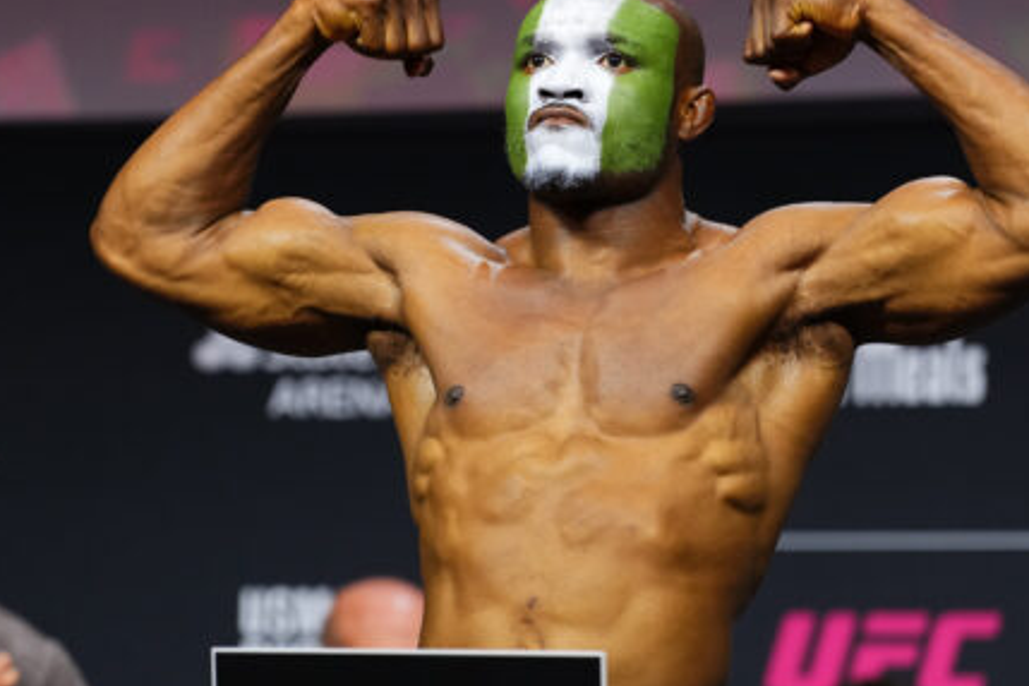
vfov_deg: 4.1
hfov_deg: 6.2
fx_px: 9546
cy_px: 504
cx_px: 561
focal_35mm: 334
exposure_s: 1/400
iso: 1000
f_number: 2.8
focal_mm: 191
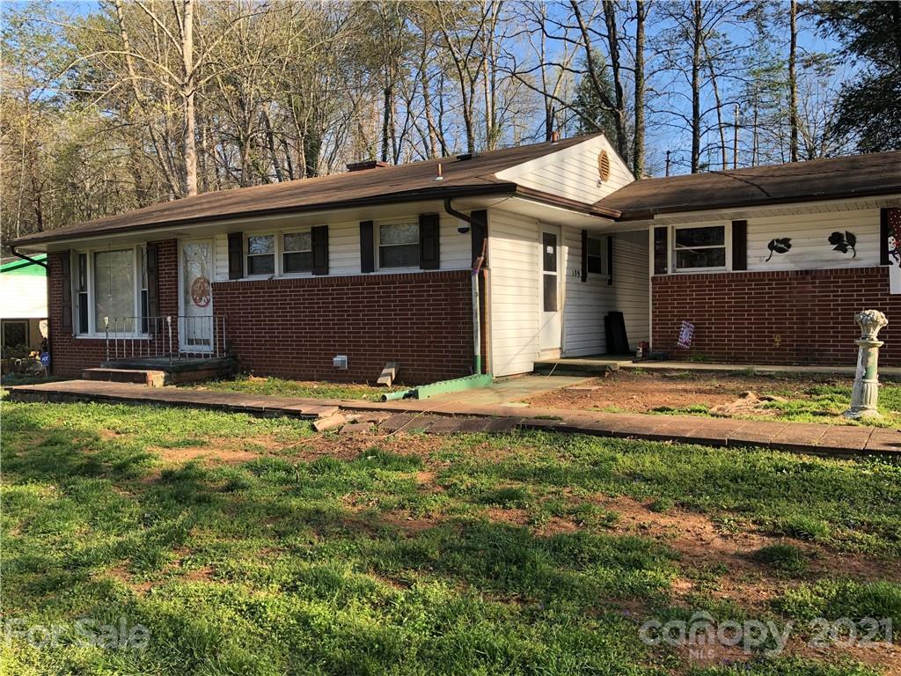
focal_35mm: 28
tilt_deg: -0.1
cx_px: 450
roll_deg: +0.0
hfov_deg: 63.4
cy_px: 338
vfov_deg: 49.7
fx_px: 729
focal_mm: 4
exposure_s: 1/445
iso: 20
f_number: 1.8
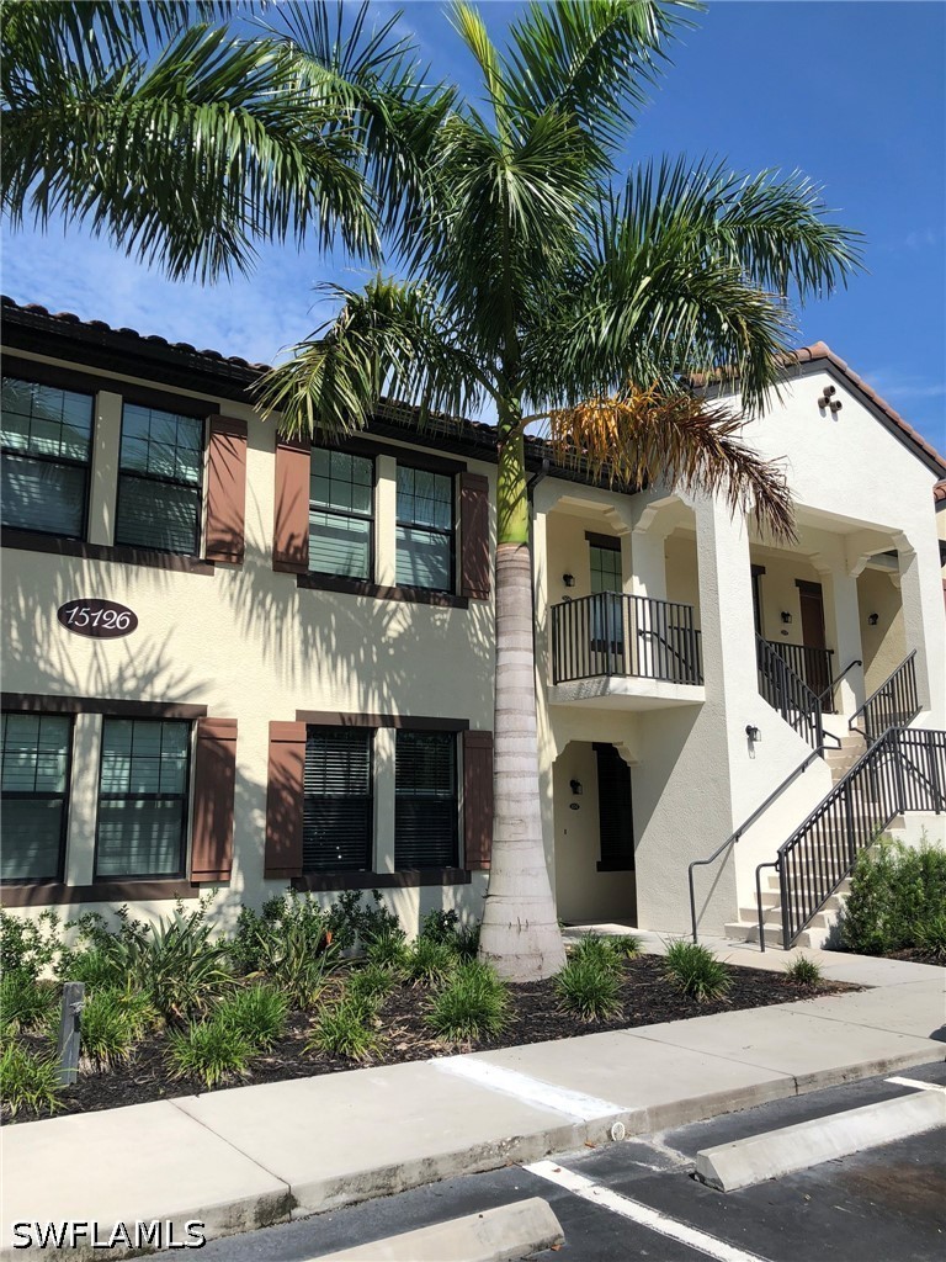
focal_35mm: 28
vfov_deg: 63.4
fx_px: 1020
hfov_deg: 49.7
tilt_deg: +11.2
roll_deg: -0.1
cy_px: 631
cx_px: 473
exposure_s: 1/2667
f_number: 1.8
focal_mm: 3.99
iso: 25
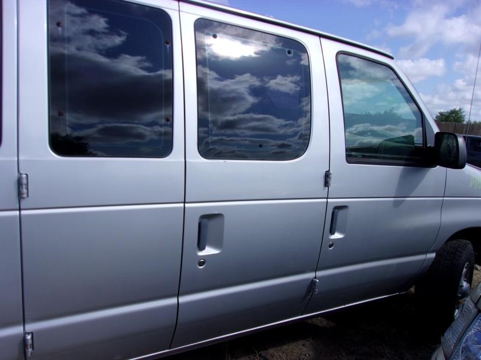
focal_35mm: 27
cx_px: 240
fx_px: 375
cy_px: 180
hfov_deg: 65.3
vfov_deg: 51.4
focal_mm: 4.9
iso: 80
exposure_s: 1/120
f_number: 10.4
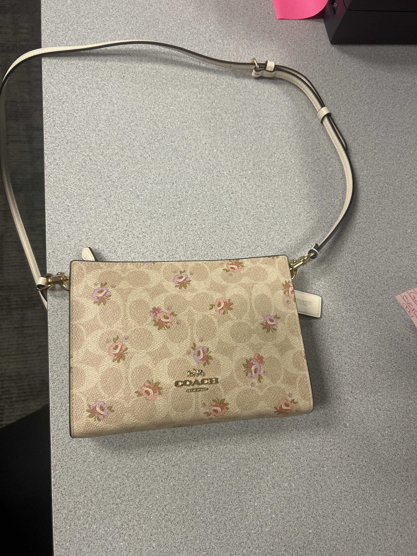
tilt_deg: -72.5
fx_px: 418
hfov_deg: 53.1
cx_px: 208
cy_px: 278
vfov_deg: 67.3
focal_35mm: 26
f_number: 1.5
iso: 125
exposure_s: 1/60
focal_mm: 5.7
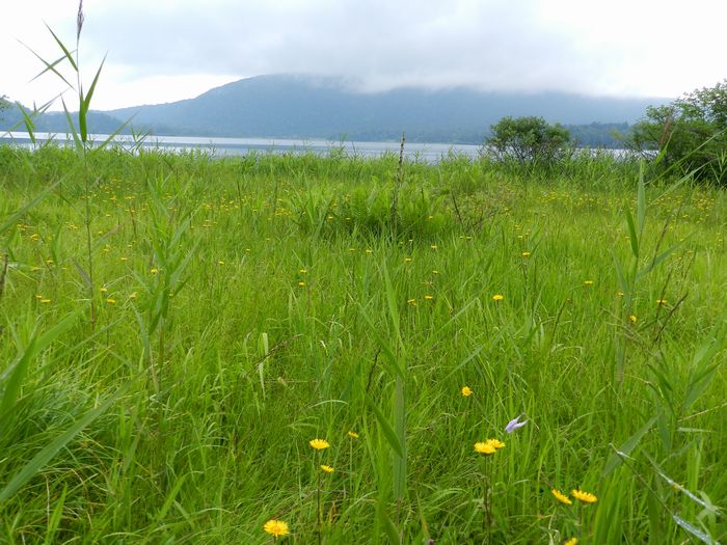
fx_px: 672
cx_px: 364
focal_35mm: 32
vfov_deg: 44.2
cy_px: 272
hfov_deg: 56.8
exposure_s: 1/100
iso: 160
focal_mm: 5.6
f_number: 3.7
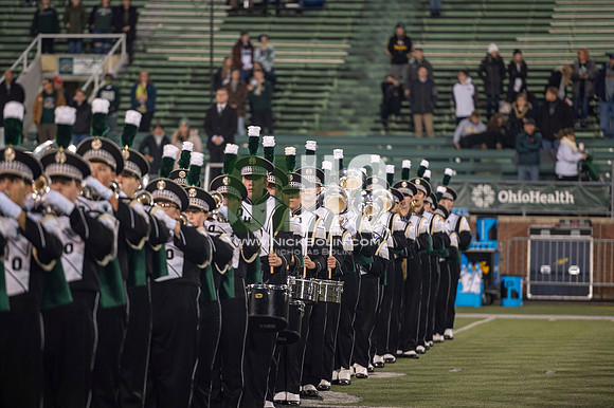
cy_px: 204
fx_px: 3409
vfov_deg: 6.9
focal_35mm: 200
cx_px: 307
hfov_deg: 10.3
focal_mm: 200
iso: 1000
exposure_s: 1/500
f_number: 2.8
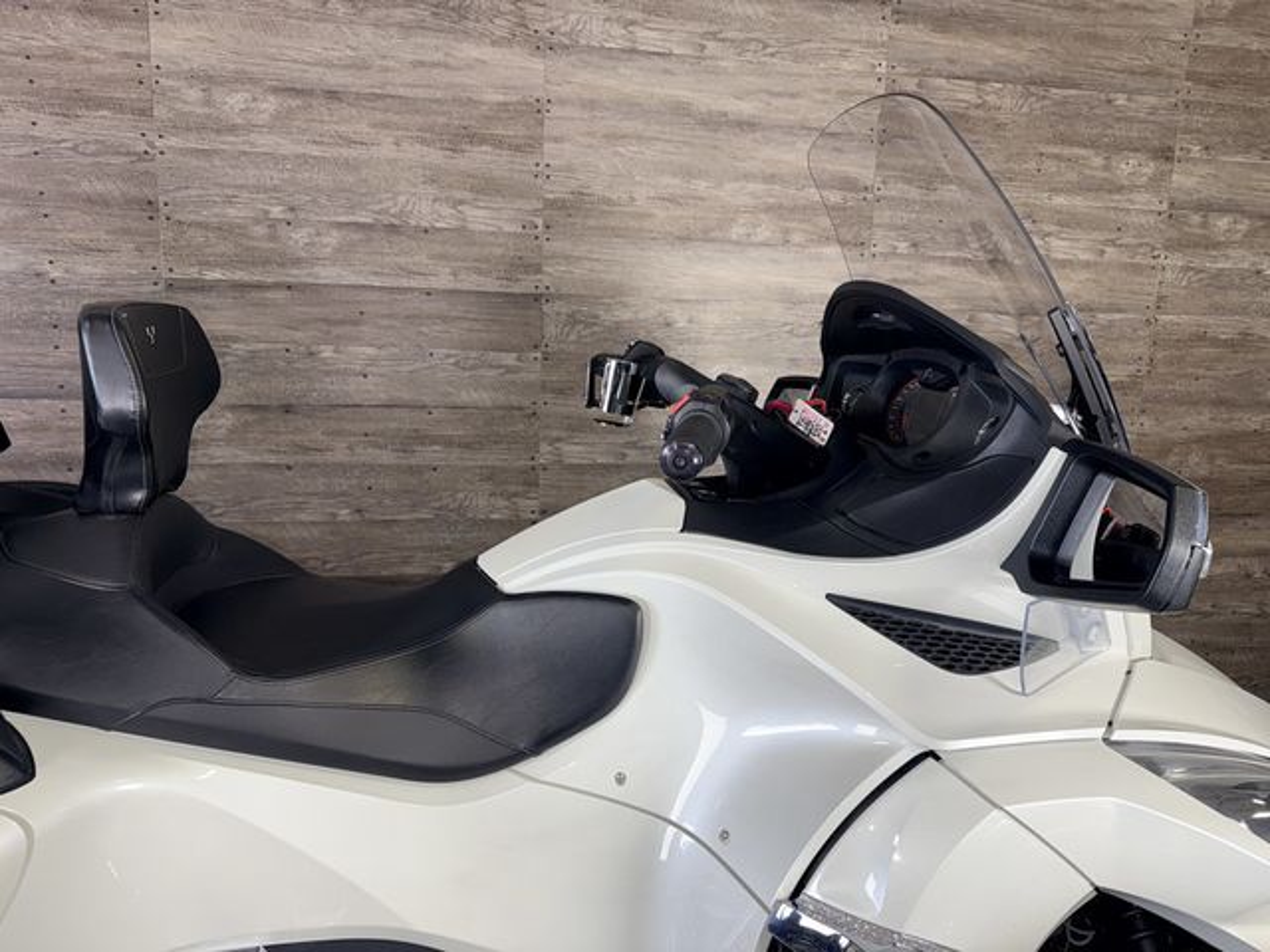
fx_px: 881
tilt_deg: -9.8
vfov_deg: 56.8
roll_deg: -1.8
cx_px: 635
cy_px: 476
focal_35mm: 24
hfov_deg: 71.6
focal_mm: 6.76
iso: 64
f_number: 1.78
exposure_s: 1/39
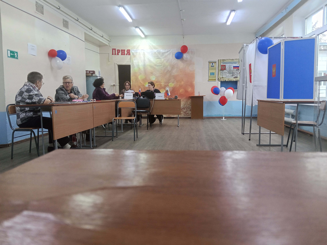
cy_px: 122
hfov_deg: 65.3
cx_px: 164
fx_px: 255
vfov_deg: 51.4
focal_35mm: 27
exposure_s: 1/50
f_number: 1.8
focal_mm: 3.98
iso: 400
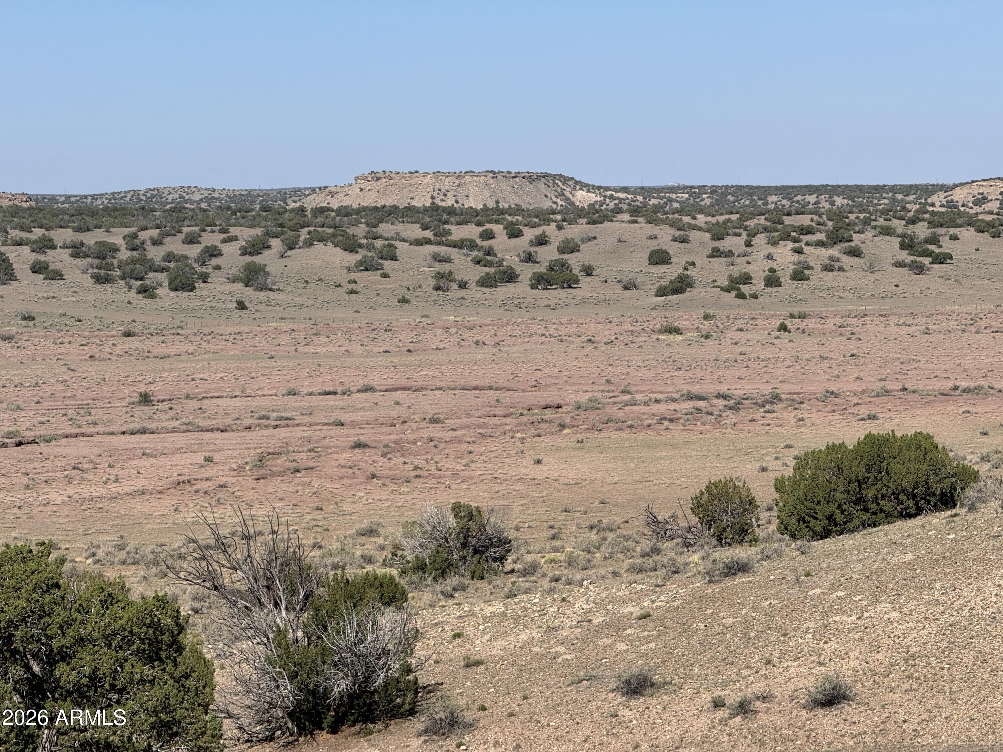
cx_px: 502
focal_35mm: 120
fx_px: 3477
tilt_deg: -3.7
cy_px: 376
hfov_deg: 16.4
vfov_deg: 12.3
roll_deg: +1.4
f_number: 2.8
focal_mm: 15.66
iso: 50
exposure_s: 1/2710
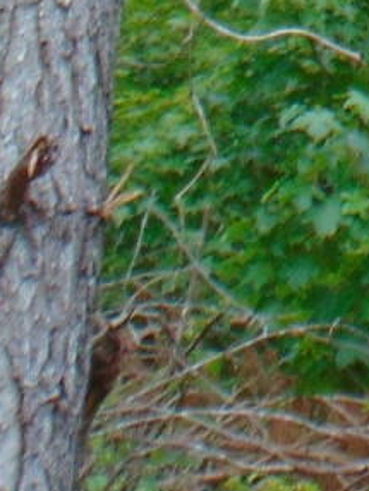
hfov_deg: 3.4
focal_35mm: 419
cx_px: 1270
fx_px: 5946
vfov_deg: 4.5
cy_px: -980
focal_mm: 10.8
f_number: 3.6
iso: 80
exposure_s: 1/160
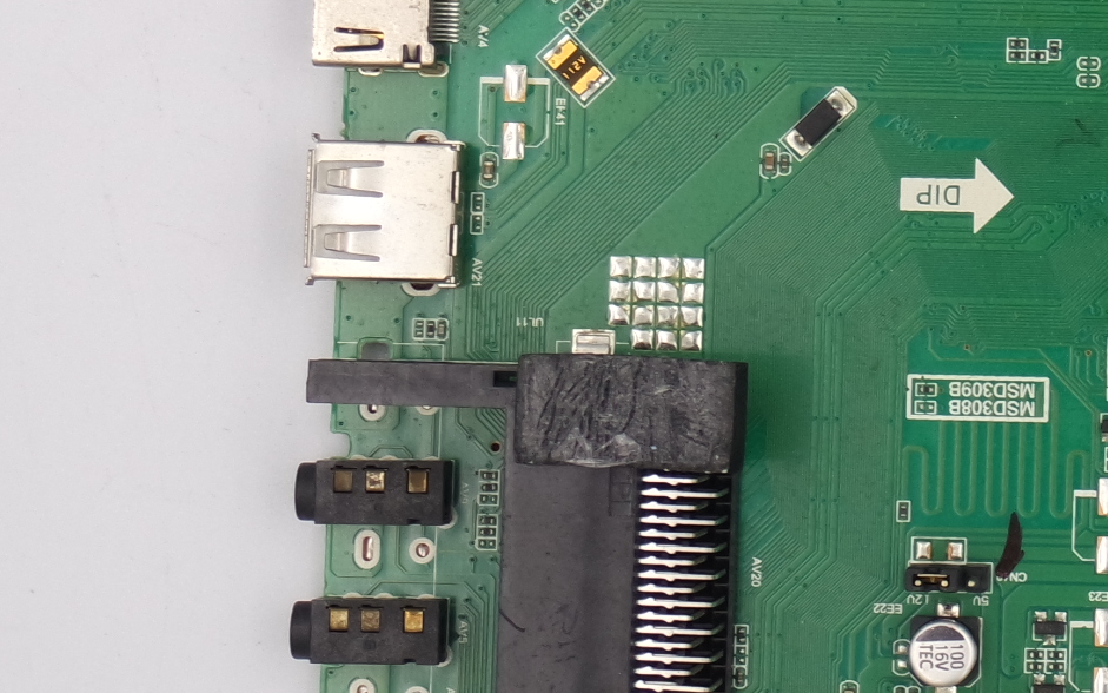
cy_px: -64
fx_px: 5254
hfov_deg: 11.8
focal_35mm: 174
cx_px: 1355
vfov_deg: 7.5
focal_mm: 20
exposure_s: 1/125
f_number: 5
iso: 160
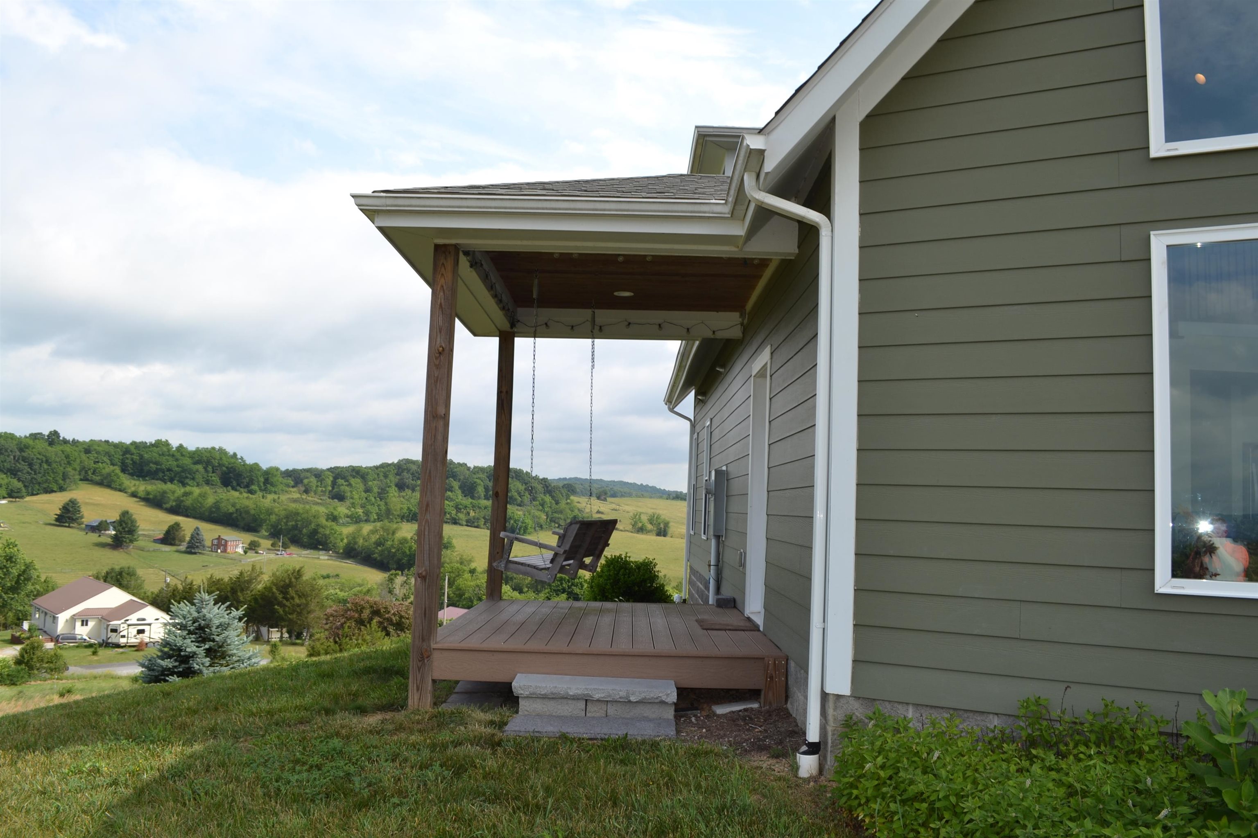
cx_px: 629
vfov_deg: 47.9
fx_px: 943
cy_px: 419
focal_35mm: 27
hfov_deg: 67.4
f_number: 8
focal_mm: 18
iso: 100
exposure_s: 1/200
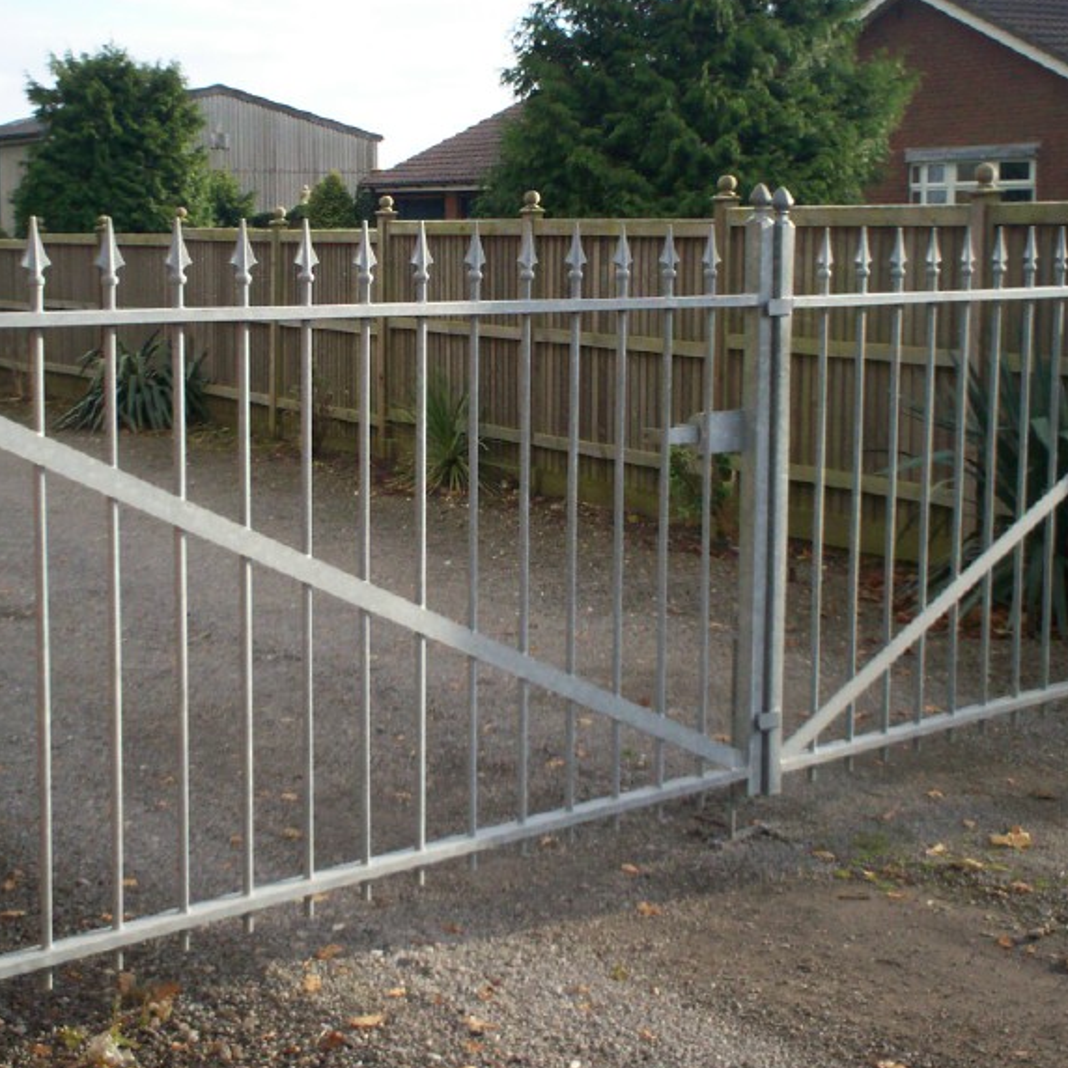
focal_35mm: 57
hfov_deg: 30.0
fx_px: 1990
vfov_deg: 30.0
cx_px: 471
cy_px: 437
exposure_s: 1/256
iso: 100
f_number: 4.5
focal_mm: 6
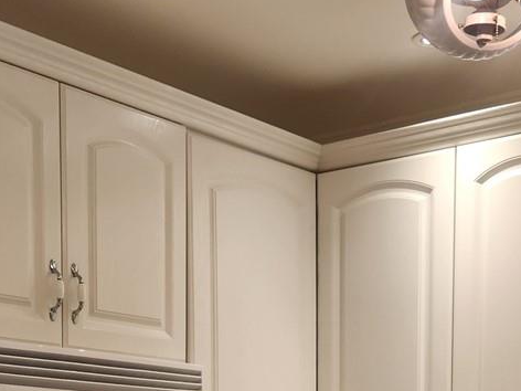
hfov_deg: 25.0
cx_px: 263
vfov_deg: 17.4
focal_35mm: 78
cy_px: 551
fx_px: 1174
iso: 100
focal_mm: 5.4
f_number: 1.8
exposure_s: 1/120
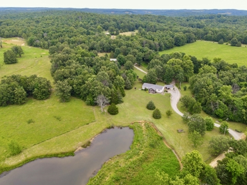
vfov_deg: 54.9
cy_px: 95
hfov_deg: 69.4
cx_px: 128
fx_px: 178
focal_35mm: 25
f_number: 2.8
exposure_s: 1/100
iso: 100
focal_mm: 4.5
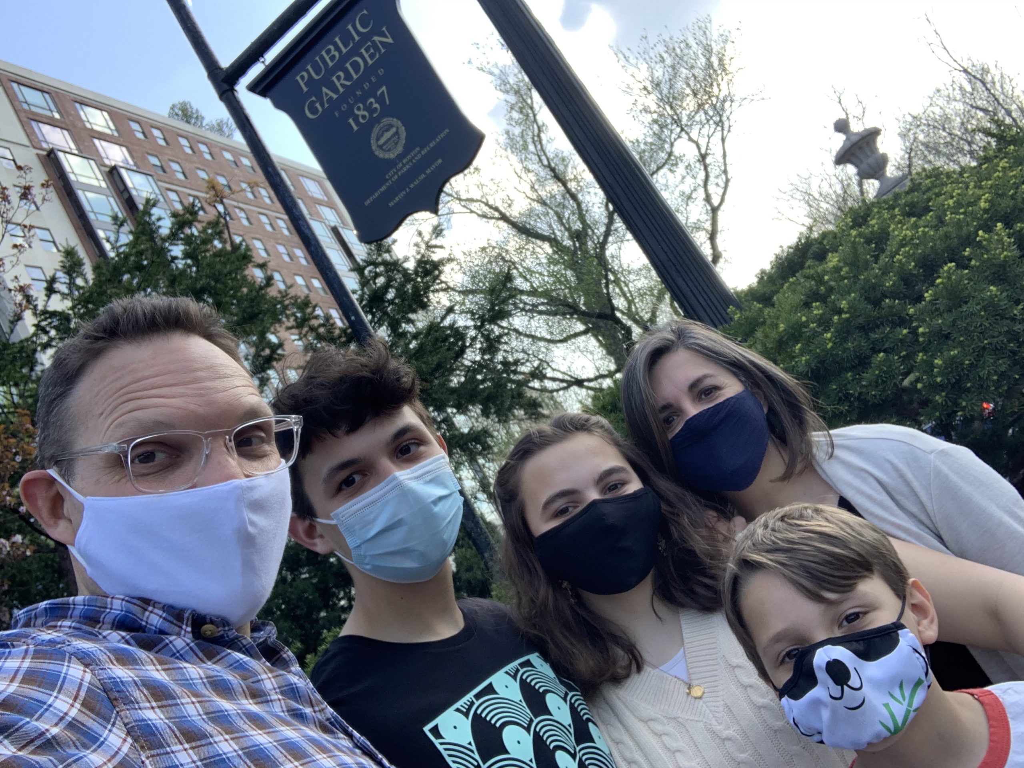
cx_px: 512
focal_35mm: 32
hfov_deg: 56.8
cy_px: 384
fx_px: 947
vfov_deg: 44.2
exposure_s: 1/149
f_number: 2.2
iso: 16
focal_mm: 2.87
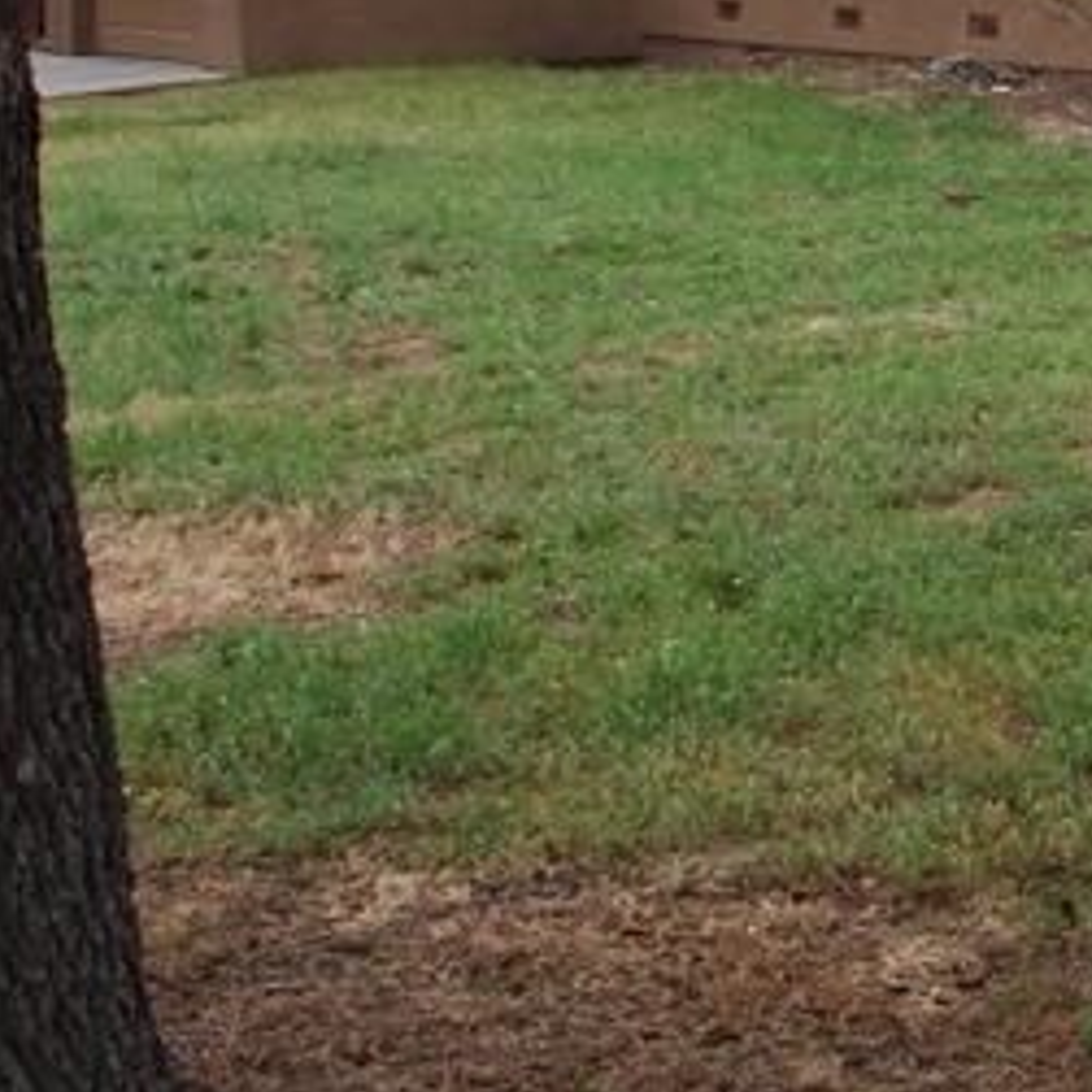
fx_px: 3712
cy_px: -89
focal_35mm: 104
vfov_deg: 16.3
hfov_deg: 14.3
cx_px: 2106
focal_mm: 20
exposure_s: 1/160
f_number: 6.3
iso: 100
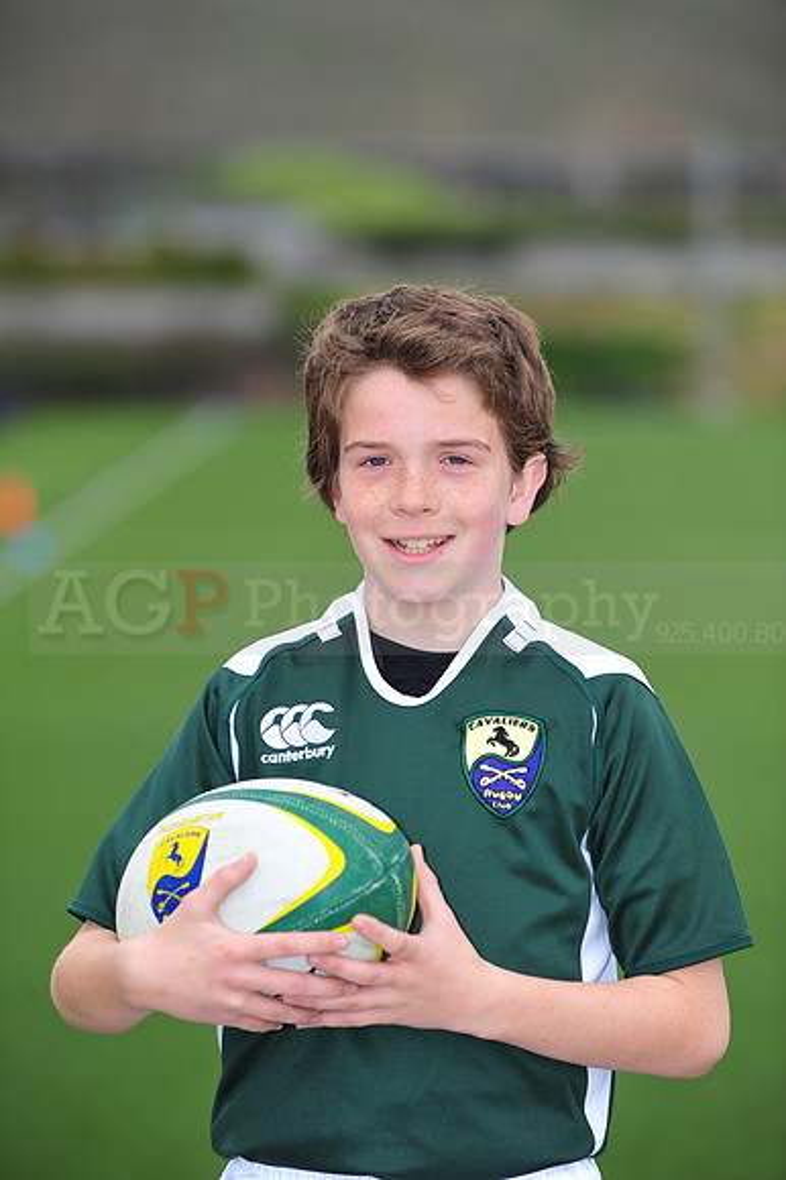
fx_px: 5410
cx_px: 393
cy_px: 590
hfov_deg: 8.3
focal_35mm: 165
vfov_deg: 12.5
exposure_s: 1/320
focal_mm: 165
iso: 200
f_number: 4.5
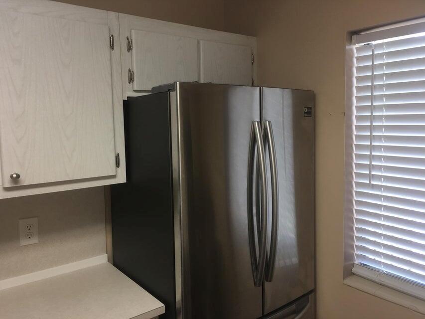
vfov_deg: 48.2
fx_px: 356
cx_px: 212
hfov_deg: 61.7
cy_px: 160
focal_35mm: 29
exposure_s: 1/44
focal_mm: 4.15
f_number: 2.2
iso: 25
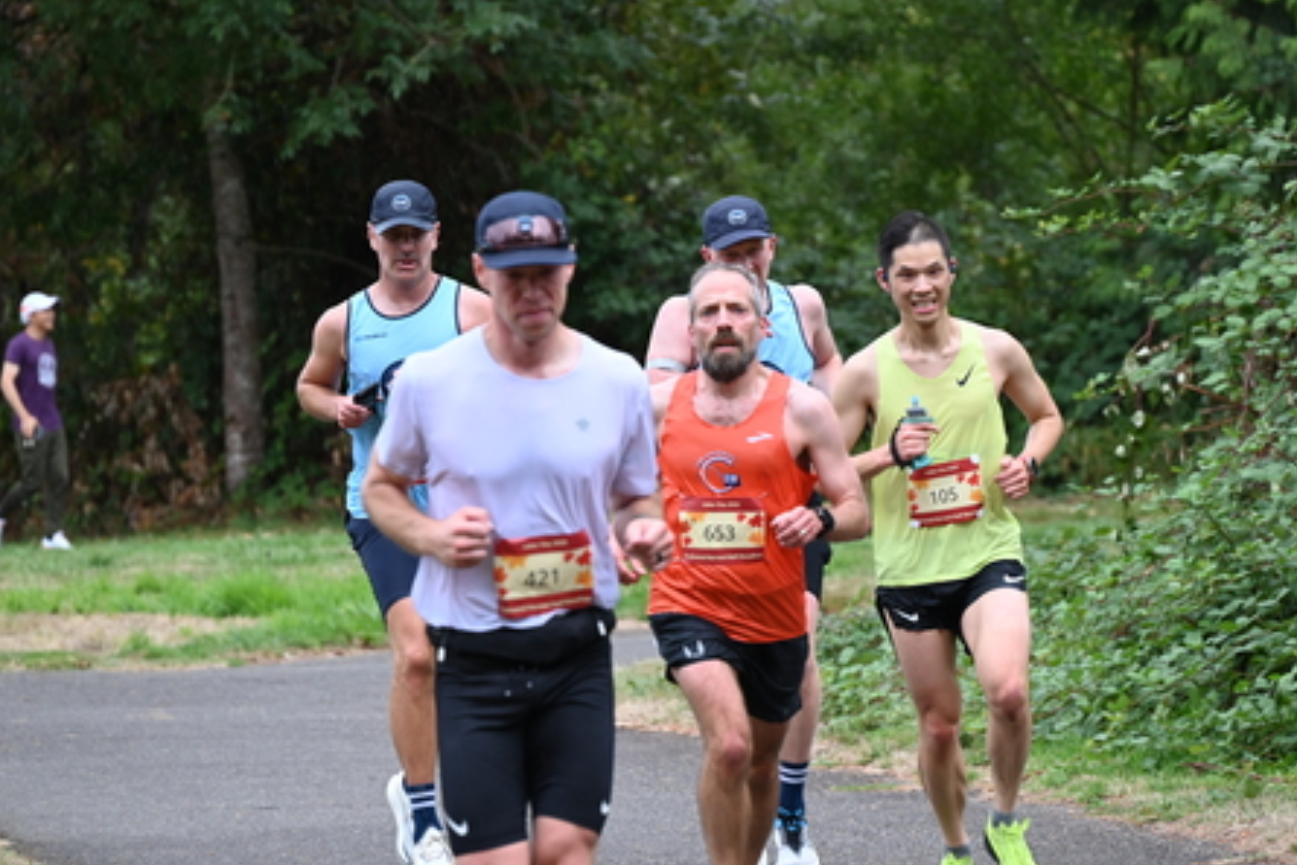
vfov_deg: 5.6
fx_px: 8901
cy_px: 389
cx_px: 653
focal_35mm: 247
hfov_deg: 8.3
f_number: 6.3
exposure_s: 1/250
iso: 800
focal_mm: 200
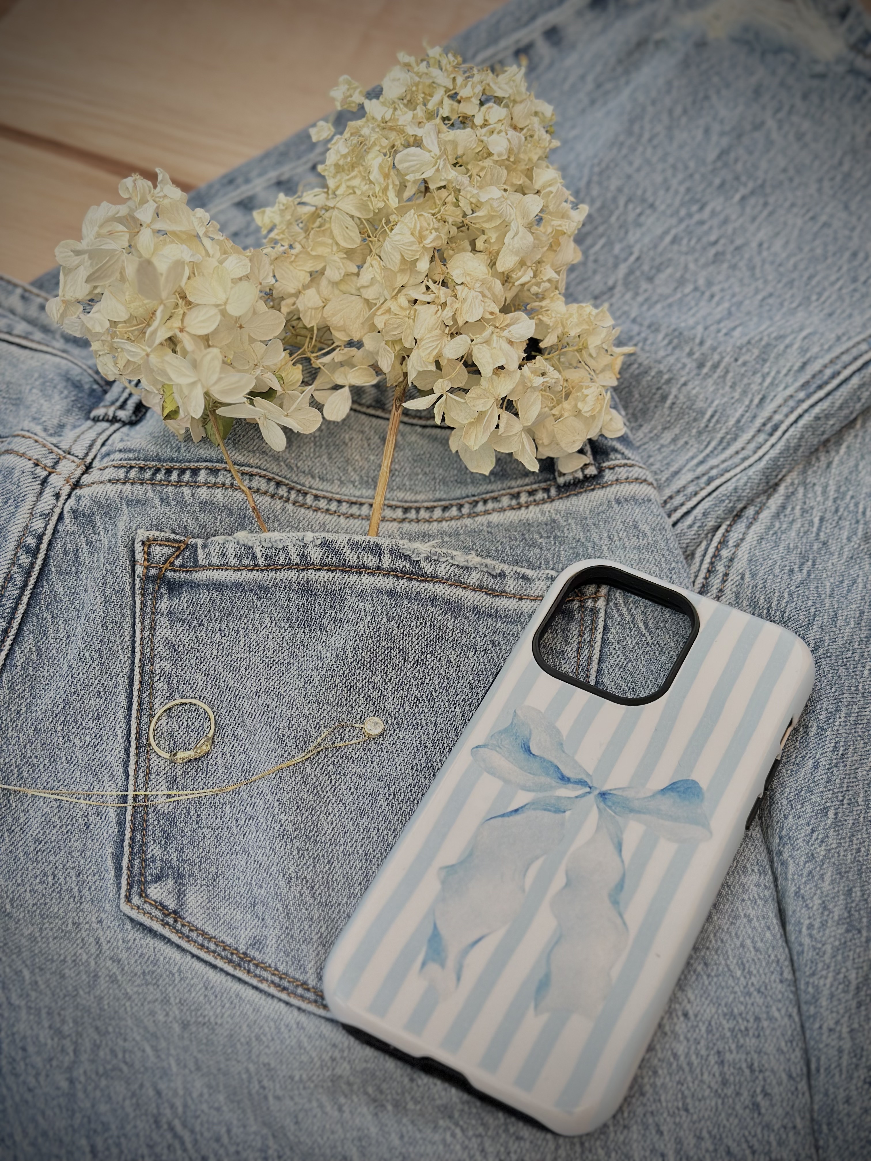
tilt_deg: -53.8
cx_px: 436
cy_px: 580
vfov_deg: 39.7
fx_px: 1610
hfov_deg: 30.3
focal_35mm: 48
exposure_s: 1/60
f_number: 1.78
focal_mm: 6.86
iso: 320
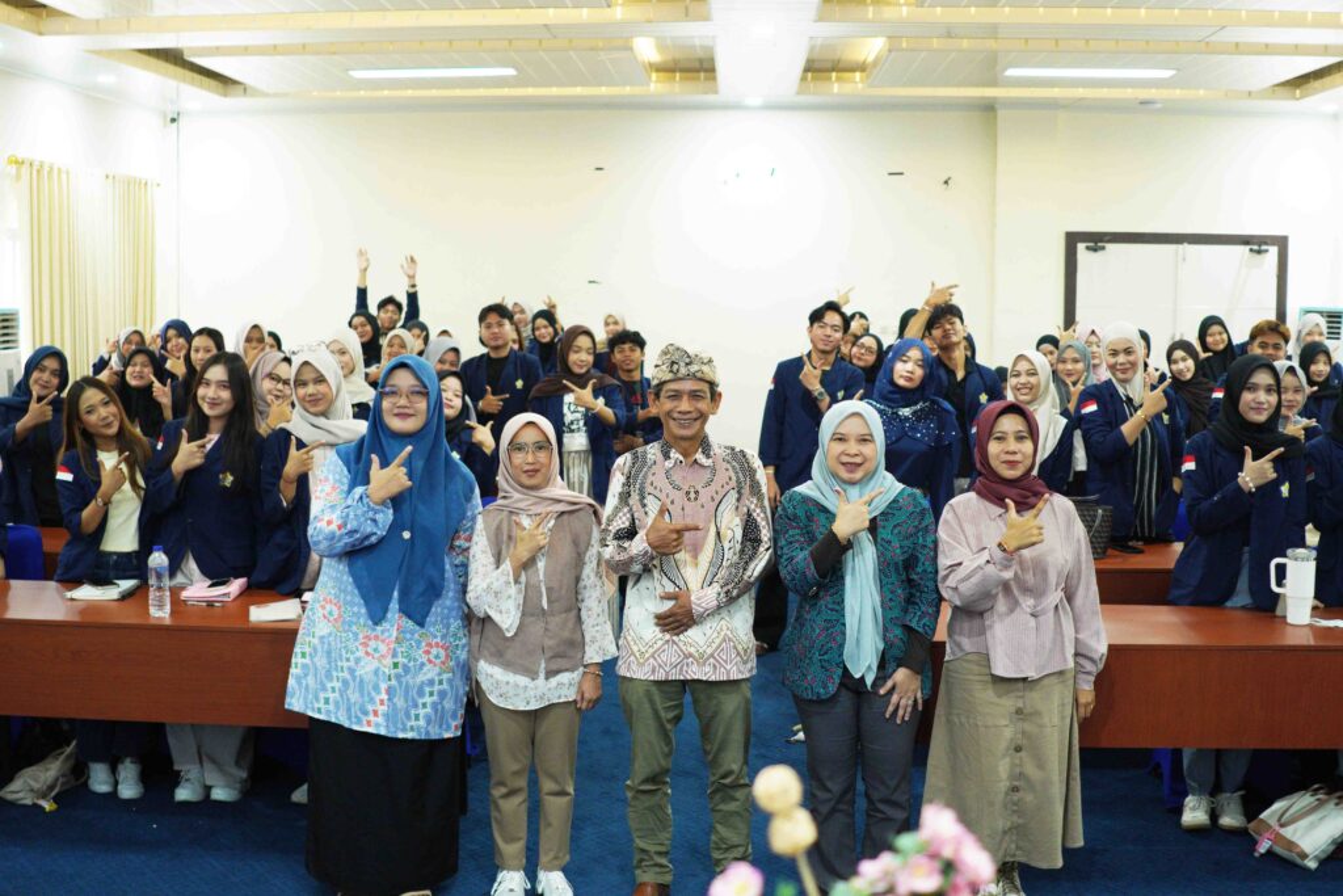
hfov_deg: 46.4
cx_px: 672
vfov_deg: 31.9
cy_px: 448
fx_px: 1567
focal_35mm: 42
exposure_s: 1/100
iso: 800
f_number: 2
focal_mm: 28
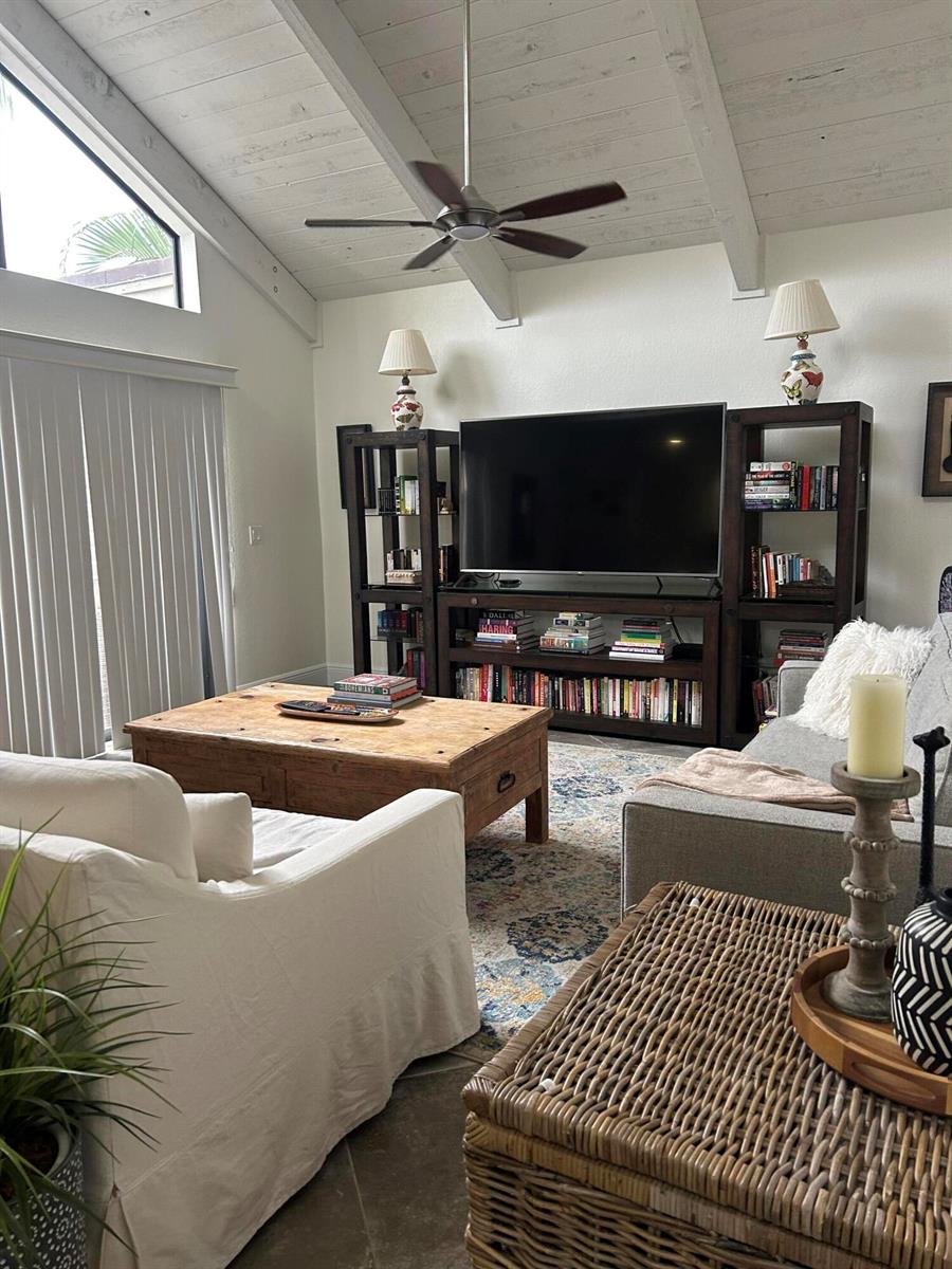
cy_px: 634
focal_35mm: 26
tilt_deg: -8.4
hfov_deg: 53.1
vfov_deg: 67.3
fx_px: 953
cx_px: 476
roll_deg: +1.4
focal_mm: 5.7
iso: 160
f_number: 1.5
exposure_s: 1/60
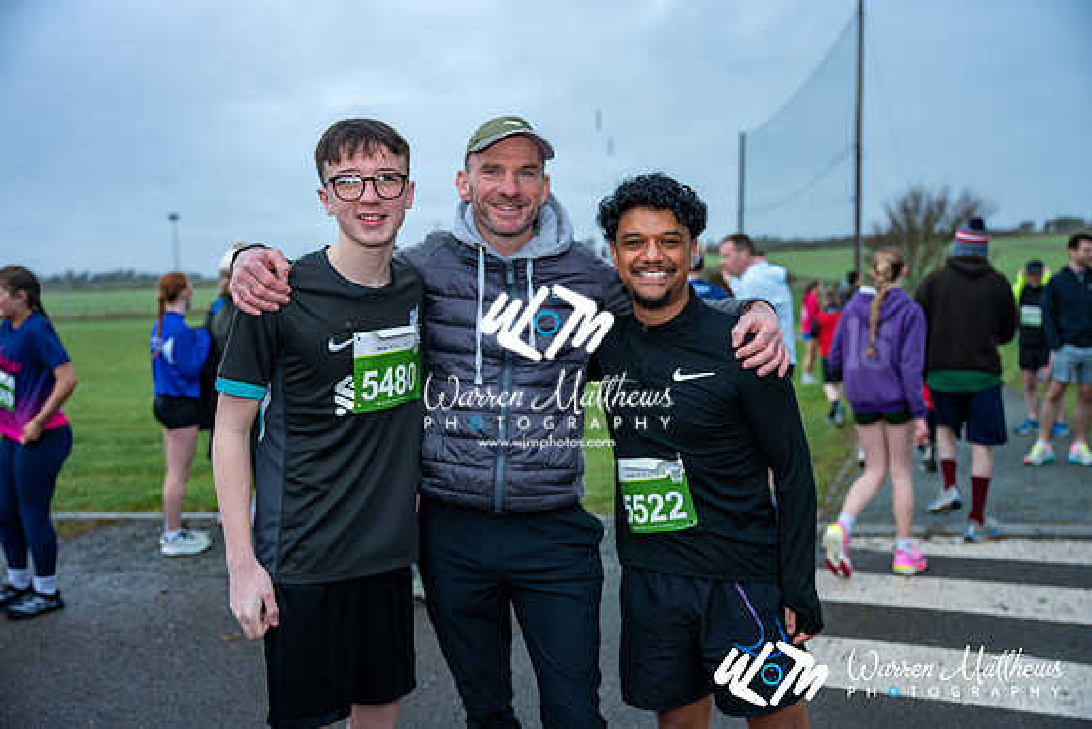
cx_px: 546
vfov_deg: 40.6
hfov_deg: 58.0
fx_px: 986
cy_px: 364
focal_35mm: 32
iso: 100
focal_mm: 32.5
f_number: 2.8
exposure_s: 1/320
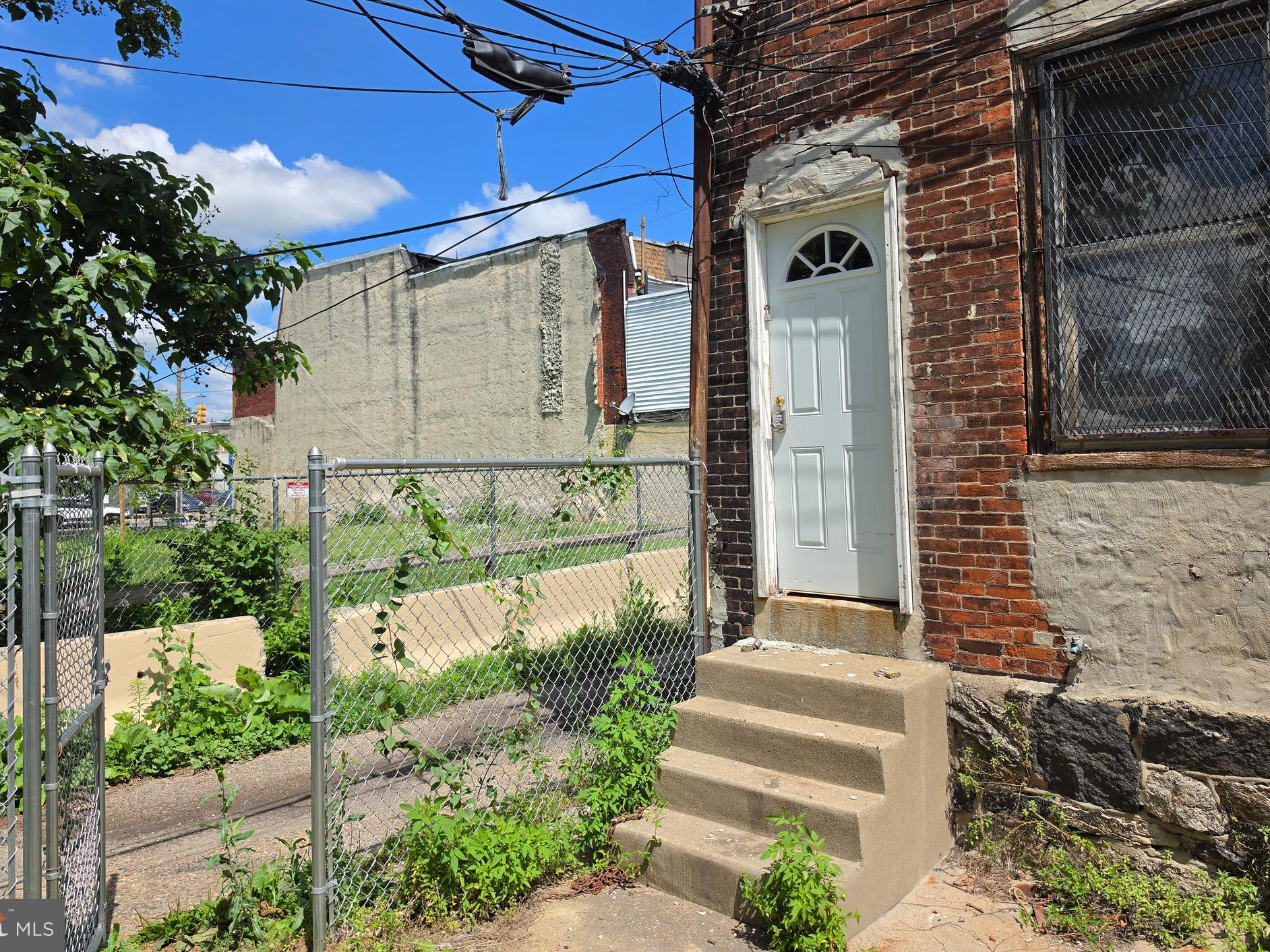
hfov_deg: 69.3
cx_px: 586
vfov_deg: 54.8
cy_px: 437
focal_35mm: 25
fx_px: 917
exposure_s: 1/6352
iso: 64
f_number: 1.4
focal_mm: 6.5
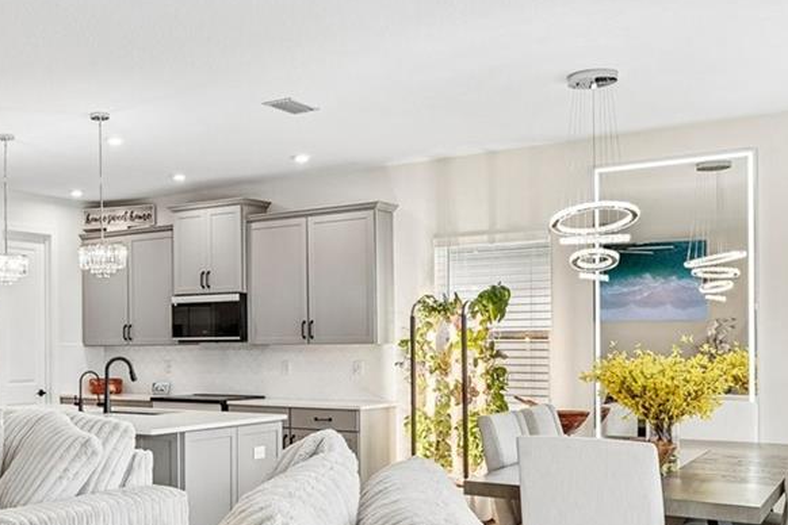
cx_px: 153
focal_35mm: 44
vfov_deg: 30.4
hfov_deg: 42.4
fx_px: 963
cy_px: 336
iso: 400
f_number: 8
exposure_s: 1/50
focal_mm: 16
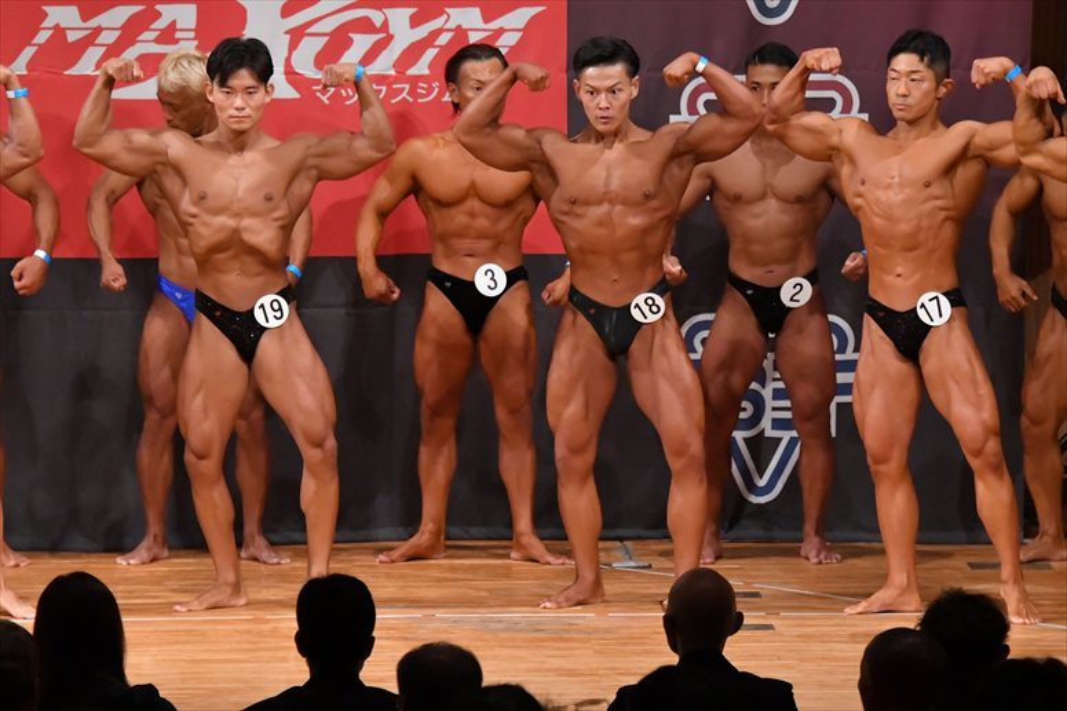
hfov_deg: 7.6
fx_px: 7999
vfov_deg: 5.1
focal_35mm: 270
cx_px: 534
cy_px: 356
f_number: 5.6
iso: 9000
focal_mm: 180
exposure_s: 1/400
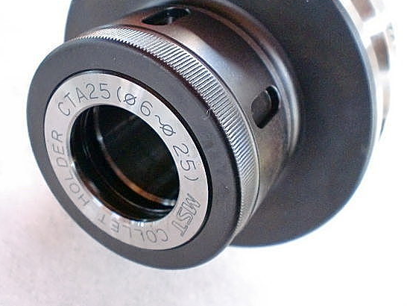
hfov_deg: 45.7
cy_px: 156
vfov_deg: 35.2
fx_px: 482
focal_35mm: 41
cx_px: 189
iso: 500
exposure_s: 1/60
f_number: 3.1
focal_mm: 6.3
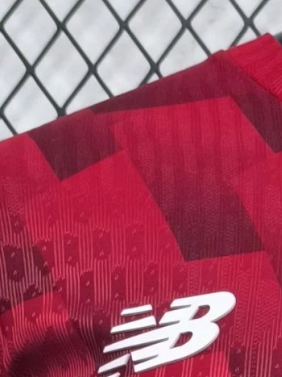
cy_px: 907
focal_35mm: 168
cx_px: 491
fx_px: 1826
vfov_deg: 10.2
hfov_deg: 8.5
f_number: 1.65
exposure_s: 1/50
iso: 500
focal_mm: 6.14
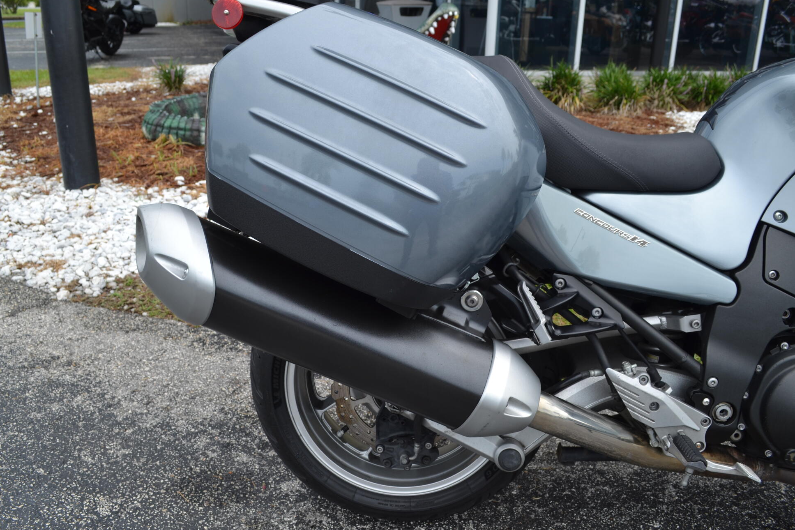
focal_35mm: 31
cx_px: 401
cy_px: 265
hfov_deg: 60.3
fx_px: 685
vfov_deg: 42.3
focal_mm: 20
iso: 100
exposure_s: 1/200
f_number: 7.1
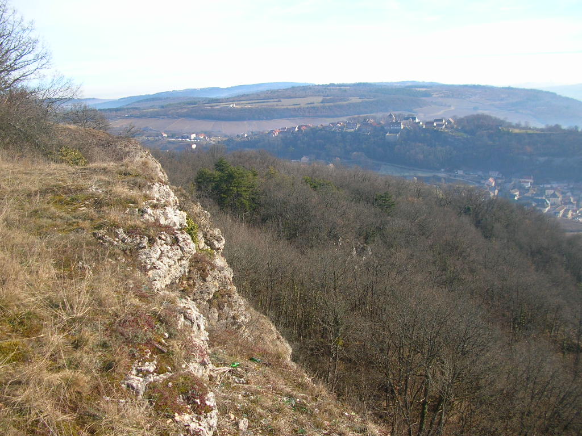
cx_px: 291
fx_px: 588
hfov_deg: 52.6
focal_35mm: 35
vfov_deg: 40.7
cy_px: 218
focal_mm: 5.8
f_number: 2.8
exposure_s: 1/473
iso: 50
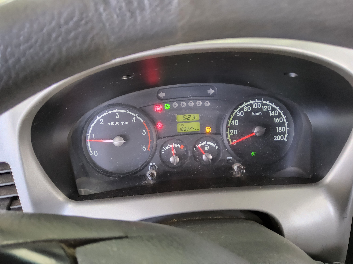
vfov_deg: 54.9
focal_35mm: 25
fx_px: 255
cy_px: 132
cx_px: 176
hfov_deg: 69.4
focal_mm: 3.08
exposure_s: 1/120
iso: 1000
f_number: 2
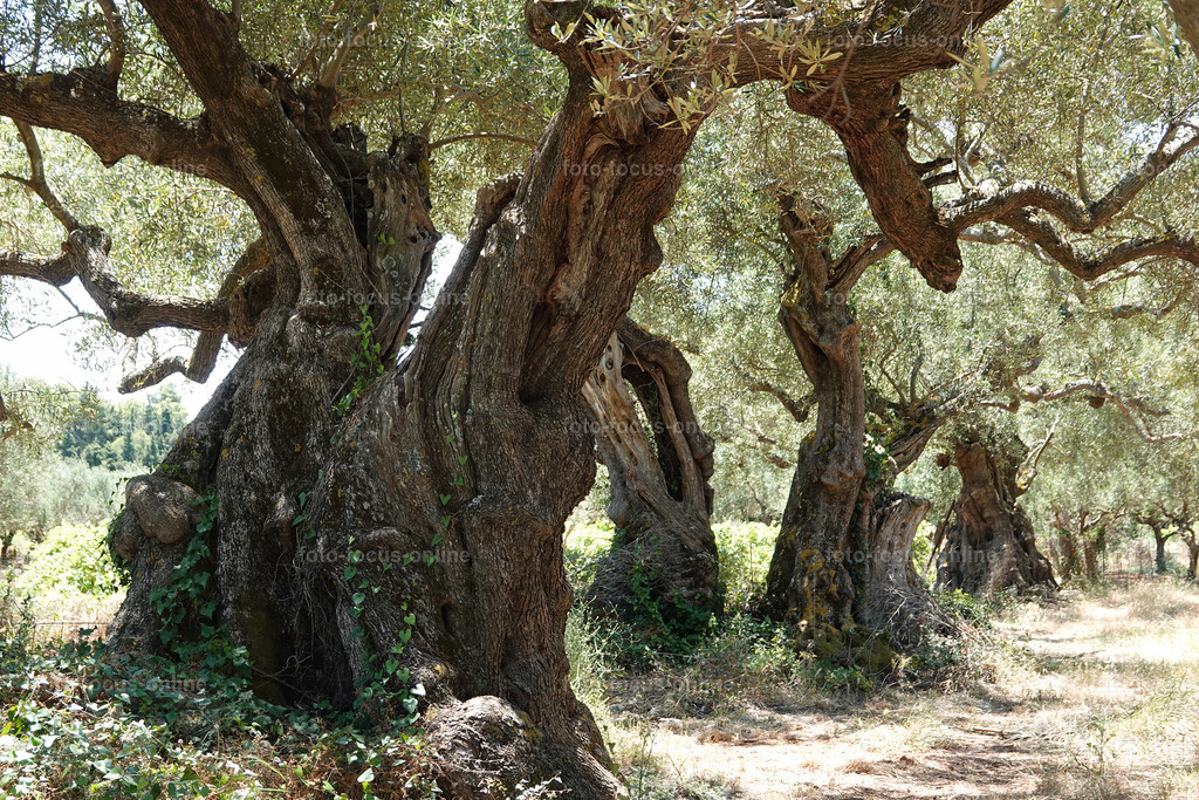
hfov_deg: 31.9
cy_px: 400
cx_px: 600
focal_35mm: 63
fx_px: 2098
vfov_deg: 21.6
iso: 100
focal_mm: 23.09
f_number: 3.5
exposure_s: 1/100
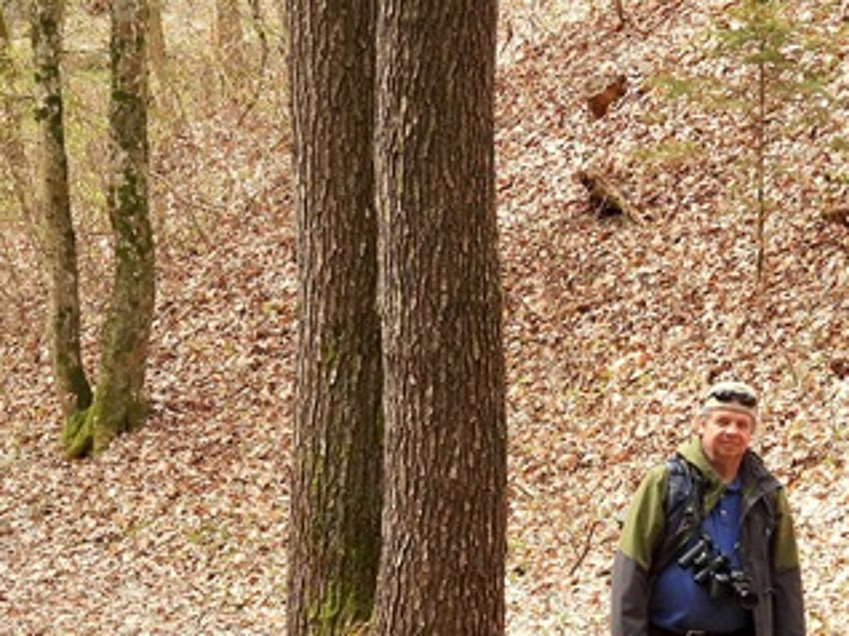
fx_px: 5245
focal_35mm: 214
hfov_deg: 9.3
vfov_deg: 6.9
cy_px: 553
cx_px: 334
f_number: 4
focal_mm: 15.2
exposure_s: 1/200
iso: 100
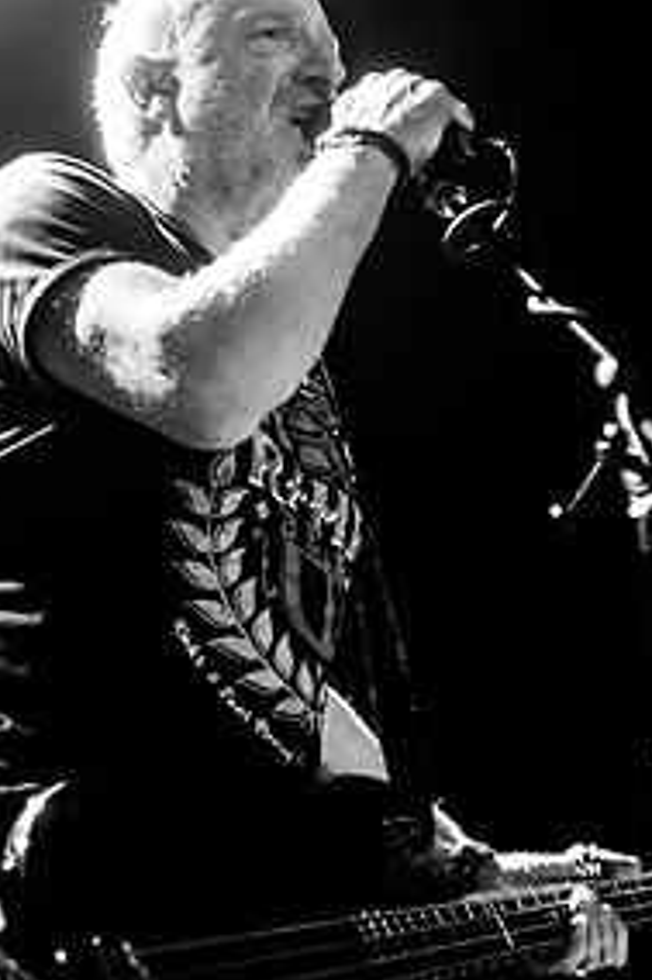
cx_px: 293
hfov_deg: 12.3
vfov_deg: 18.4
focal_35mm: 111
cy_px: 383
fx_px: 3019
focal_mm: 70
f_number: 3.2
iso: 3200
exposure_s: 1/500
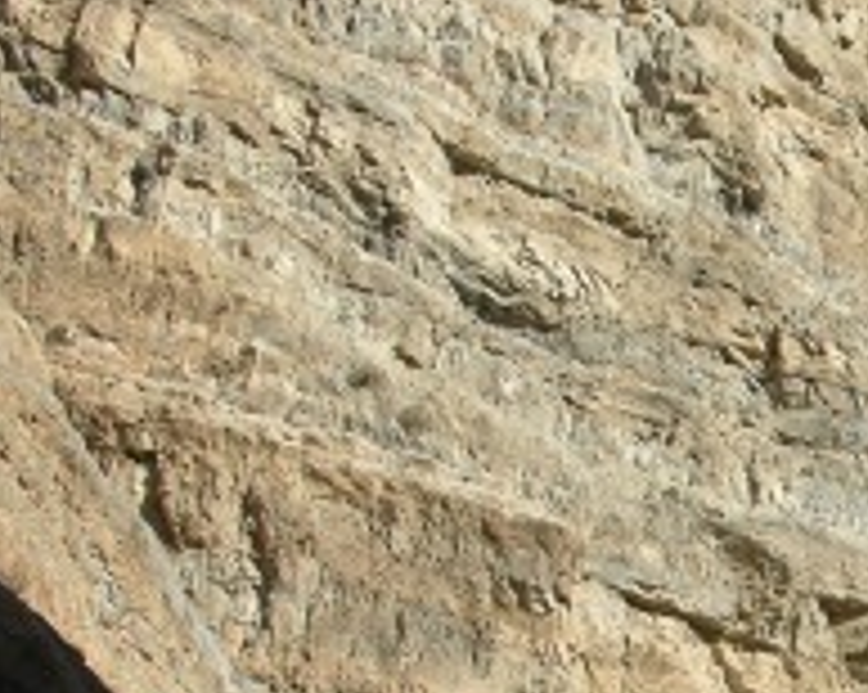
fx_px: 3490
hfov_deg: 13.8
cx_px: 1048
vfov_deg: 11.2
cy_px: 747
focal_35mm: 136
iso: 50
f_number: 6.3
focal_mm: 8.9
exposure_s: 1/188
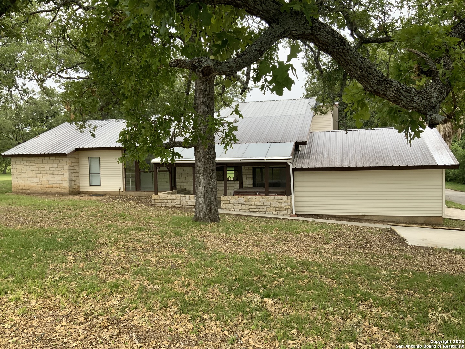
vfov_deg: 48.2
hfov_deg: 61.7
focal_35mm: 29
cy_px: 174
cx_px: 232
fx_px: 390
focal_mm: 3
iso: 16
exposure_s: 1/180
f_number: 1.8
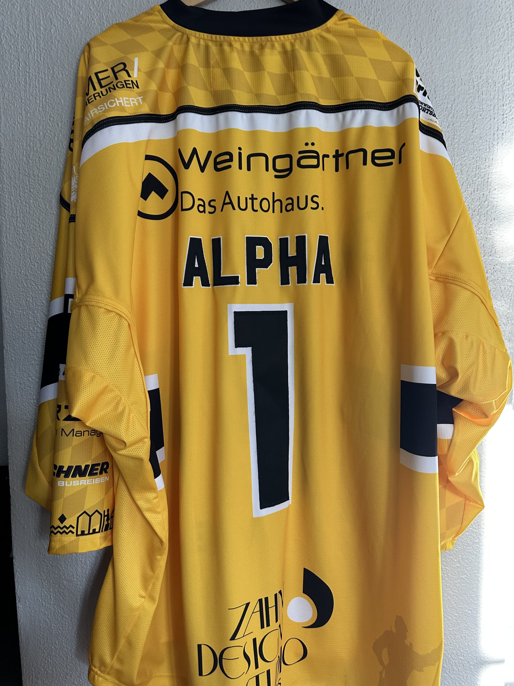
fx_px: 475
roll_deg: +1.5
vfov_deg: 71.6
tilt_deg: -4.1
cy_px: 343
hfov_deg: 56.8
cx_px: 257
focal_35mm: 24
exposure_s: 1/121
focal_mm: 6.86
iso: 200
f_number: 1.78
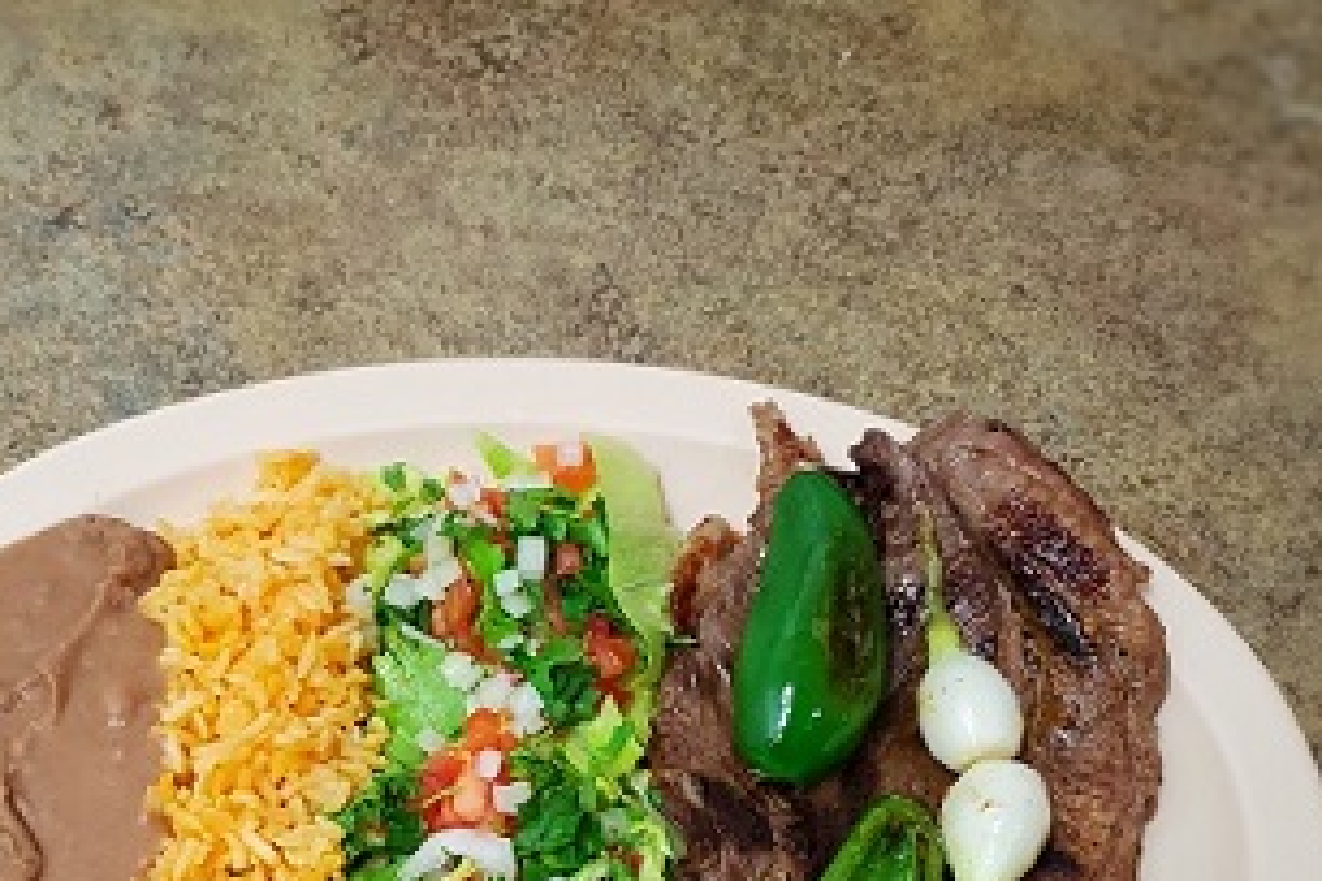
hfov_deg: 41.7
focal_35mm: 47
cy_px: 726
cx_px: 510
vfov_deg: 28.0
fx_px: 1726
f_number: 1.5
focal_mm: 4.3
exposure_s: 1/60
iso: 100
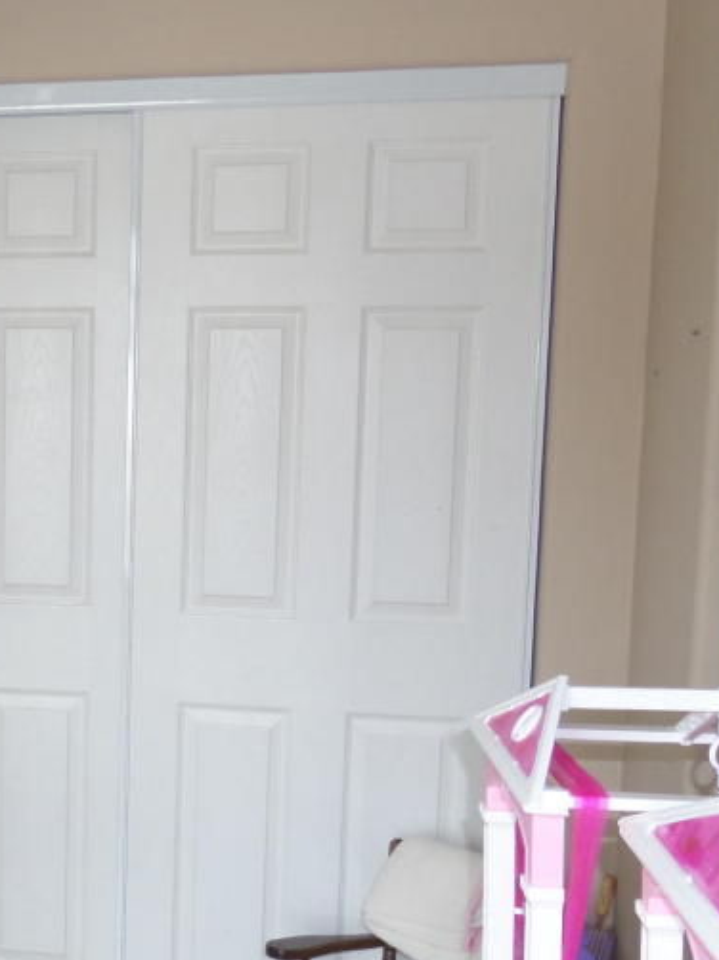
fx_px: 1358
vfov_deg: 38.9
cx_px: -86
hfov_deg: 27.0
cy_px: 516
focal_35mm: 49
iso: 100
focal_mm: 4
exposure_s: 1/60
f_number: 3.2
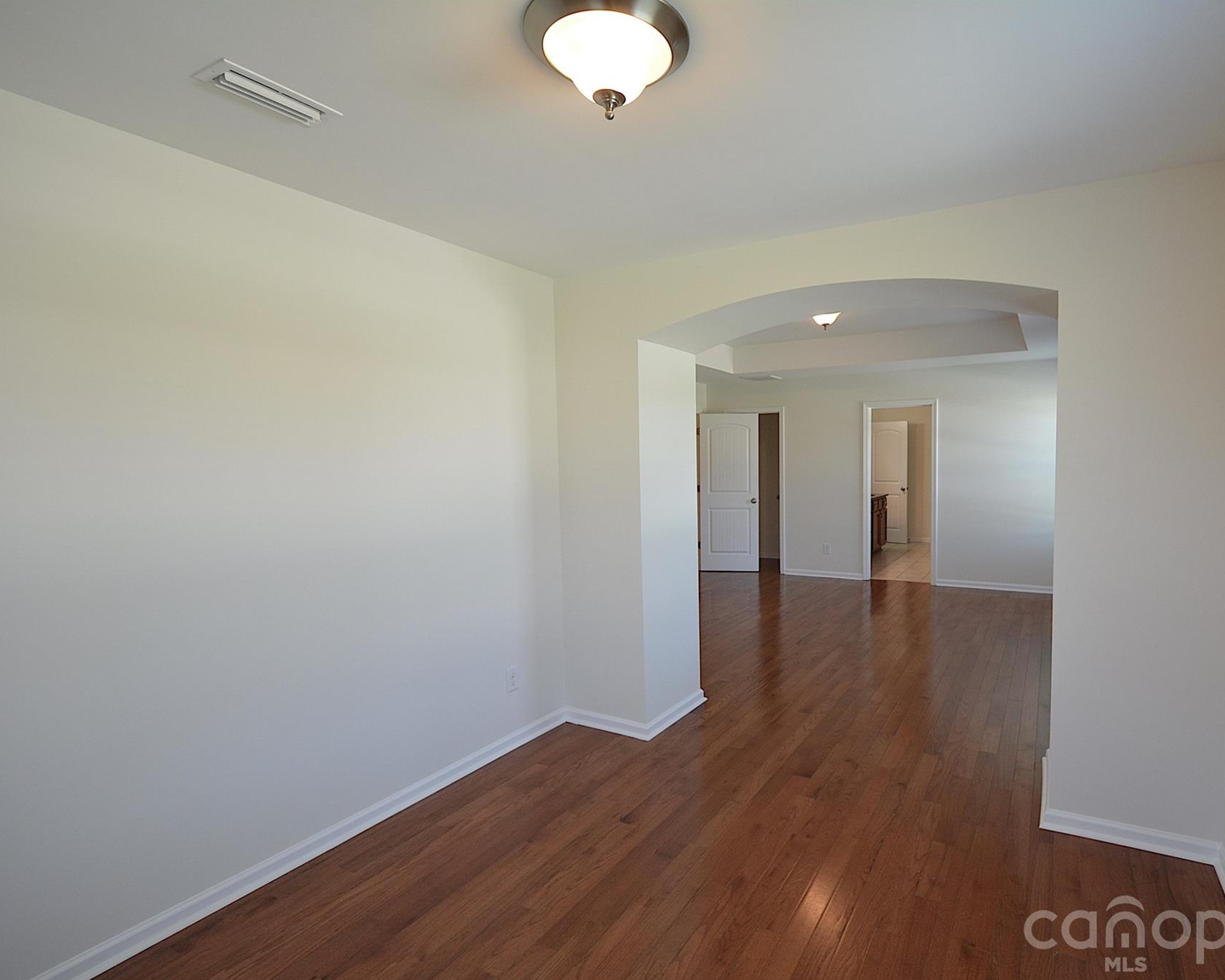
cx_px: 719
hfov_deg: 88.8
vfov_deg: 77.0
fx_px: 616
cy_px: 491
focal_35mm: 17
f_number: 4.5
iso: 500
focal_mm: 10
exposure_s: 1/80
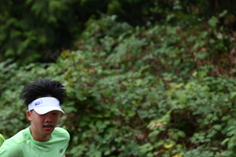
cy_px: 143
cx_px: 36
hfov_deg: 5.3
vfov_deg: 3.5
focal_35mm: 388
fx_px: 2542
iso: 400
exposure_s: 1/250
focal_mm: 200
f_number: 6.3
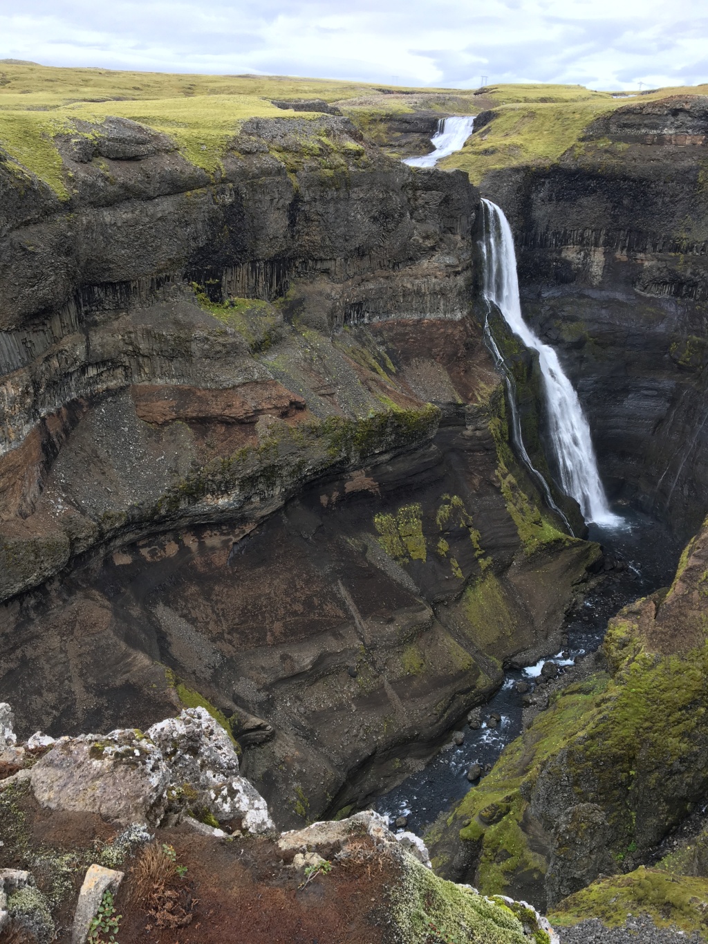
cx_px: 354
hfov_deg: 48.2
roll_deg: +0.0
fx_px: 791
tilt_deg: -22.4
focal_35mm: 29
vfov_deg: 61.7
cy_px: 472
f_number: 2.2
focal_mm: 4.15
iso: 25
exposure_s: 1/236
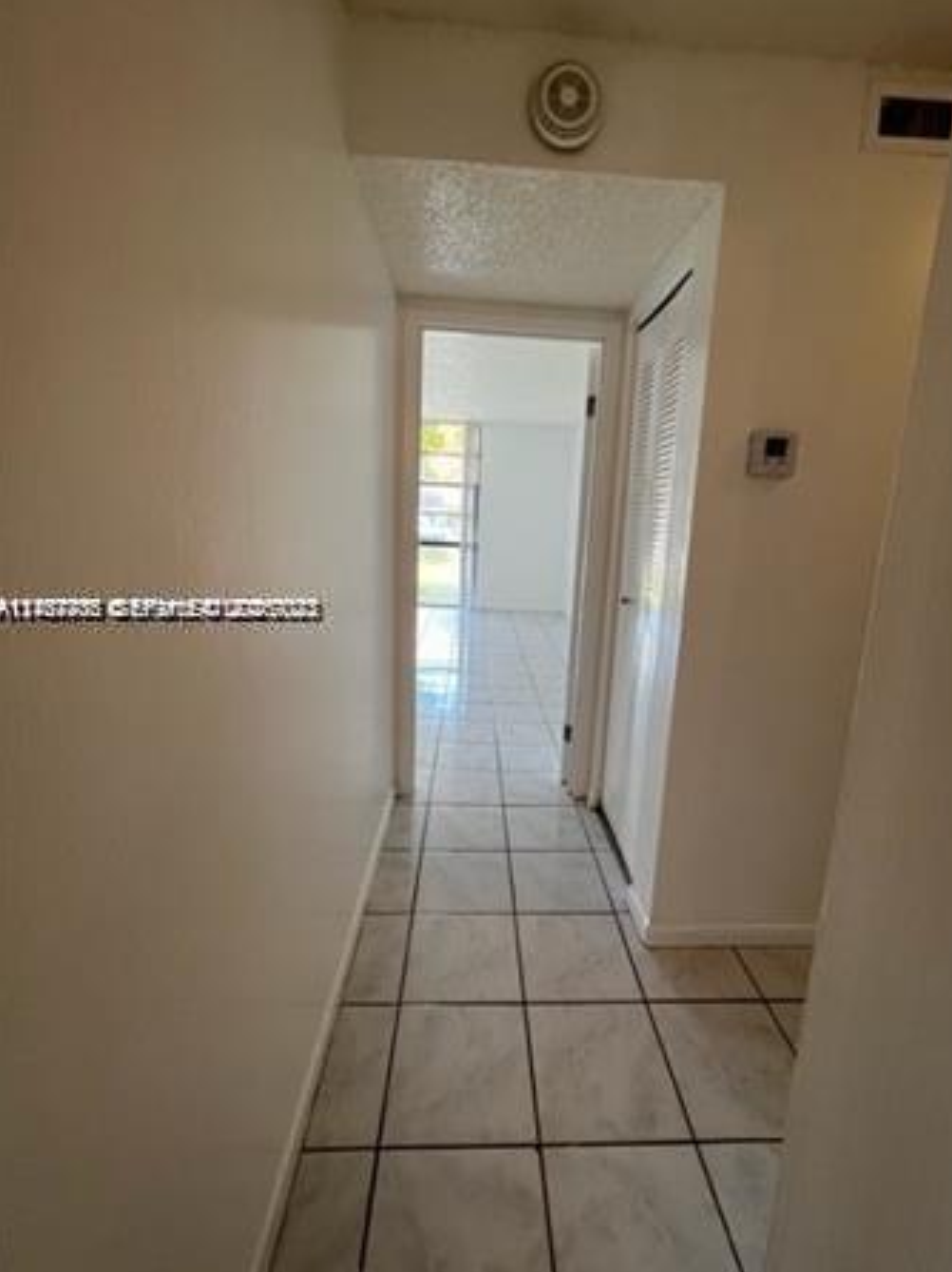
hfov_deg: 85.5
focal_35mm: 14
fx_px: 514
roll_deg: -3.2
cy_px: 610
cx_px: 505
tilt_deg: -9.2
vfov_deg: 102.0
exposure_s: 1/120
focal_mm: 1.57
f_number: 1.8
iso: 160
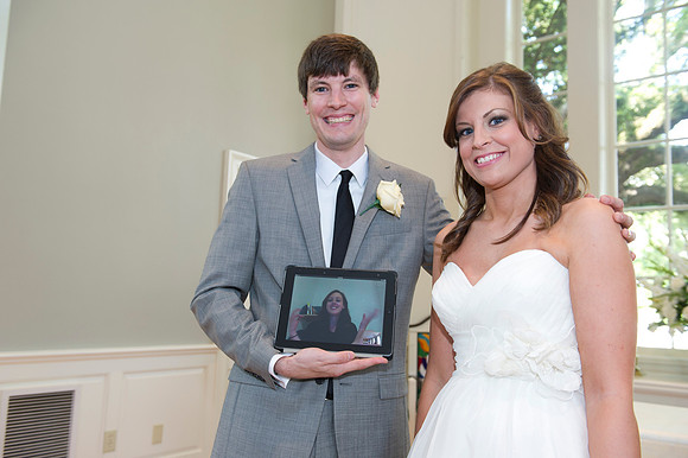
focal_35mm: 32
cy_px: 229
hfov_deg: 58.7
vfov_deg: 41.1
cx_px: 344
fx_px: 611
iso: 800
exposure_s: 1/80
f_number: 5
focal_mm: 32
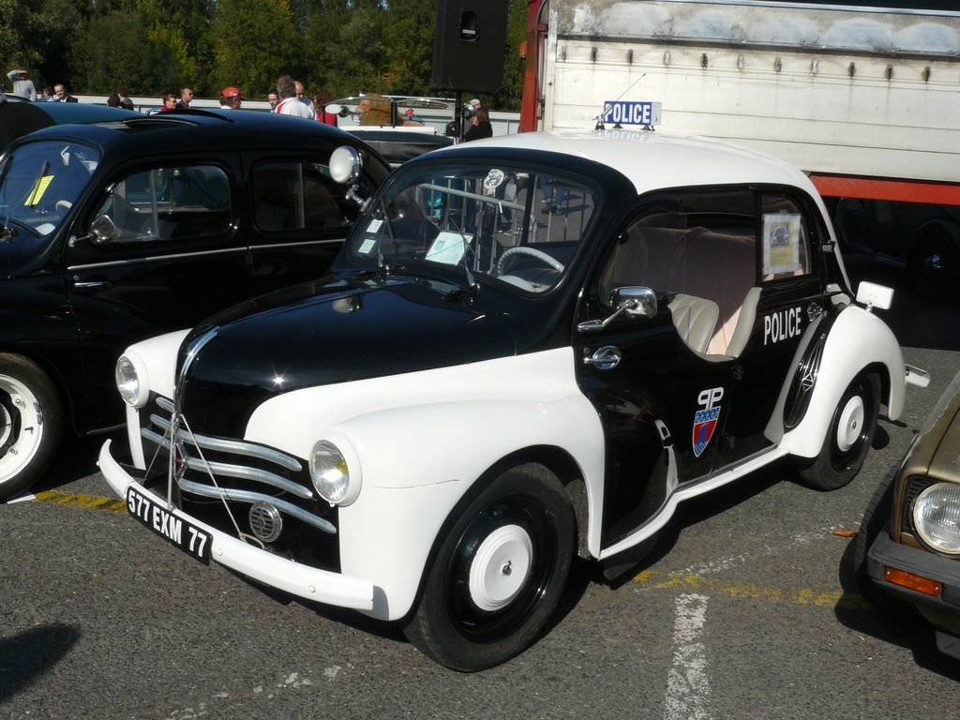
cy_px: 360
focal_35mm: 36
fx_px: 998
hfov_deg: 51.4
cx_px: 480
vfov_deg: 39.7
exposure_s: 1/400
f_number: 7.1
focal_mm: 6
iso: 100
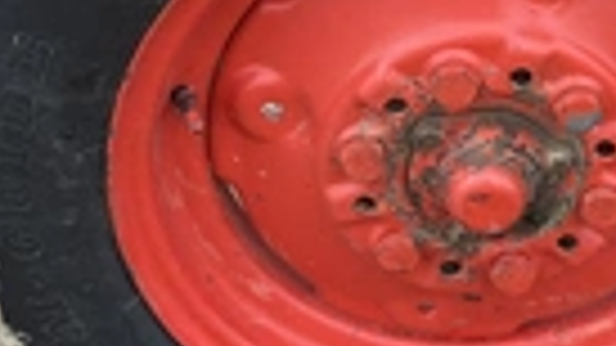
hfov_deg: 22.7
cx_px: 531
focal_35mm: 92
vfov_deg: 13.1
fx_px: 1502
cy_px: 58
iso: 25
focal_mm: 3
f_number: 1.8
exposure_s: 1/383
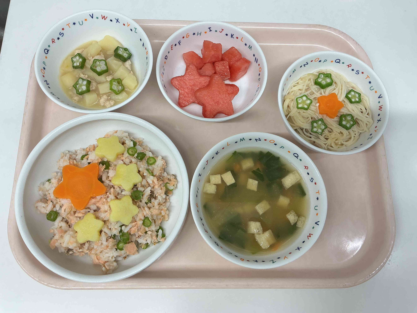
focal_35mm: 29
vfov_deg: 48.2
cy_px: 156
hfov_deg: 61.7
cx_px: 208
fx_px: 349
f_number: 1.8
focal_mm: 3
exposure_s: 1/60
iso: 40
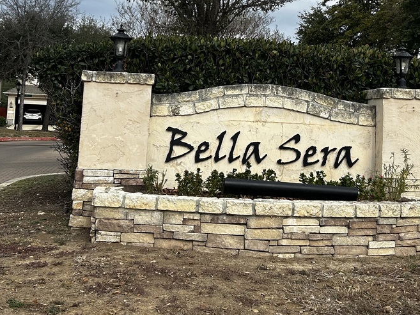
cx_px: 229
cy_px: 51
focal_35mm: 57
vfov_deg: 25.1
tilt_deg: +8.8
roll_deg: +0.4
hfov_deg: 33.8
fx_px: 692
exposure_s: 1/3704
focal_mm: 5.7
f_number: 1.5
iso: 50
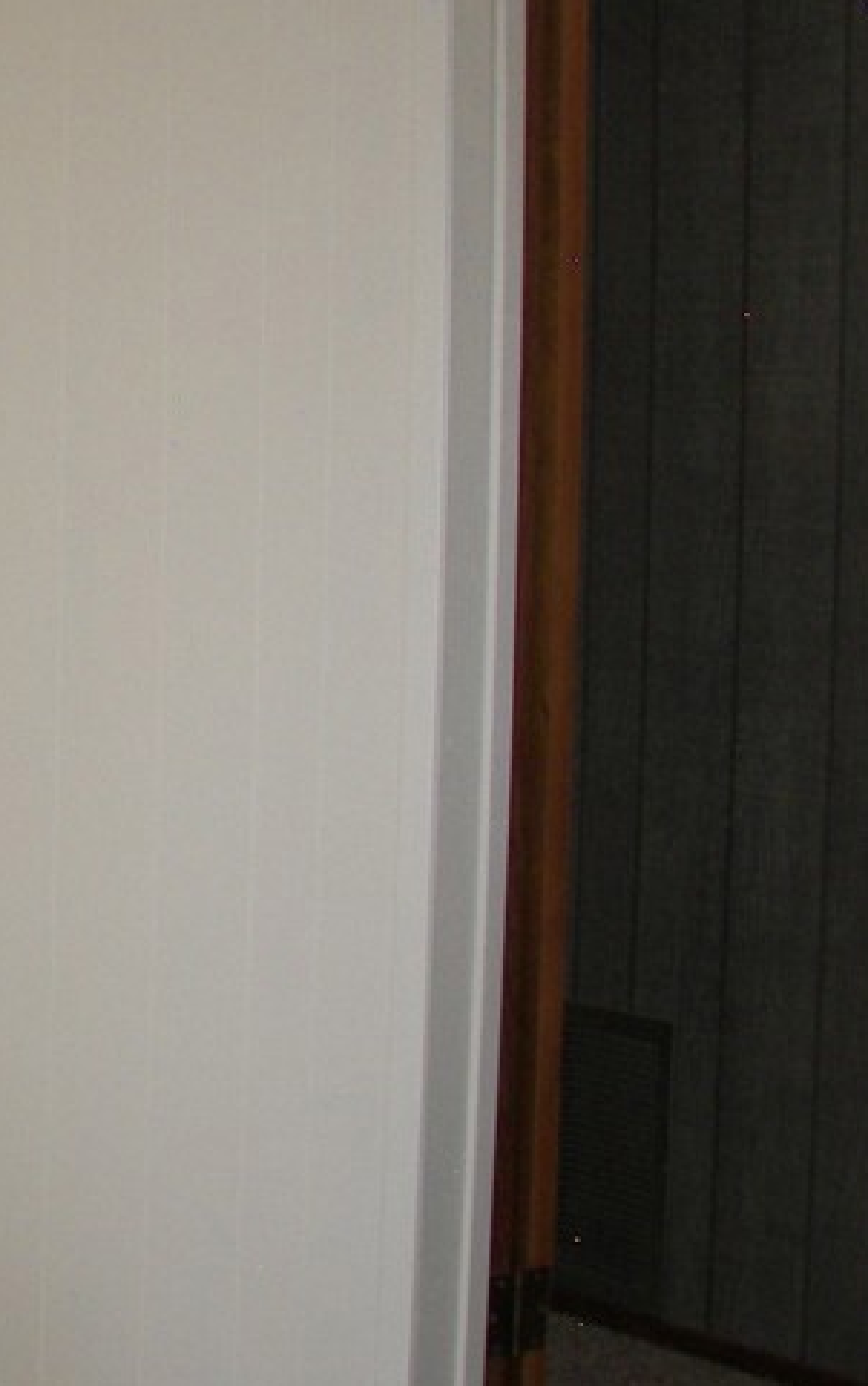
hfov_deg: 14.6
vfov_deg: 25.5
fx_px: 3060
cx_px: -569
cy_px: 621
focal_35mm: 81
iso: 100
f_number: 2.8
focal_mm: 6
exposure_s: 1/30
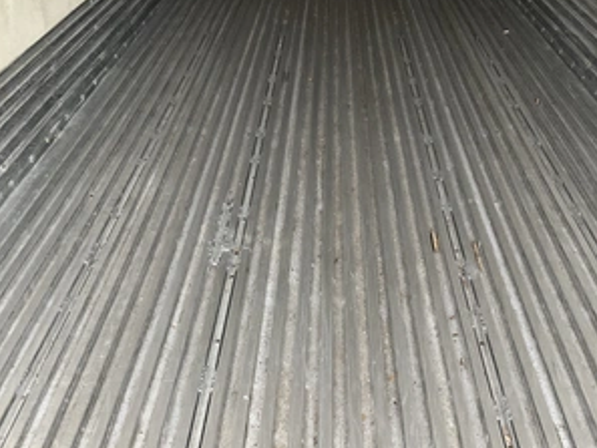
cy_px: 223
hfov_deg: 47.8
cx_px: 314
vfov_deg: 36.8
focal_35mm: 39
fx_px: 673
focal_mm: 3
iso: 100
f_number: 1.8
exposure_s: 1/60
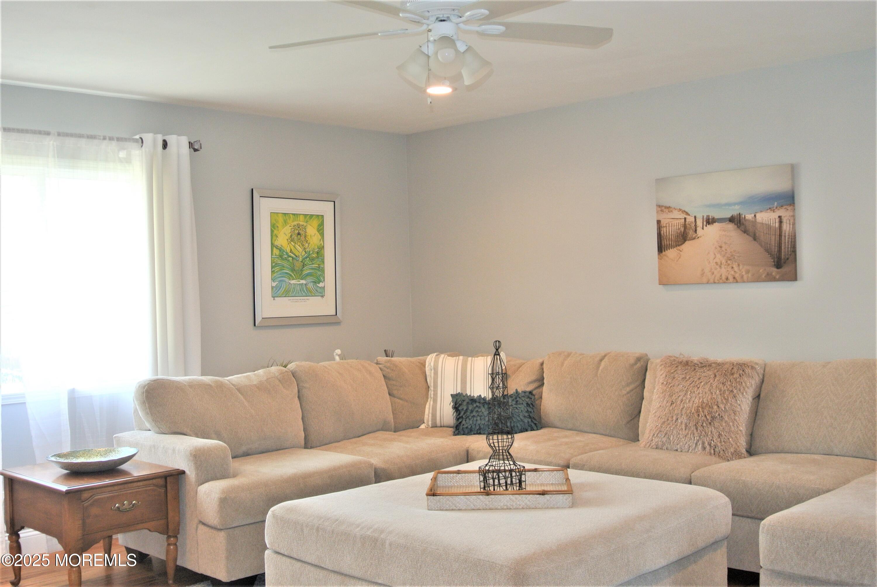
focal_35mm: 40
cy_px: 294
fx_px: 976
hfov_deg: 48.4
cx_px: 438
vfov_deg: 33.5
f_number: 4.2
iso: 200
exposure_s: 1/60
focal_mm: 15.1
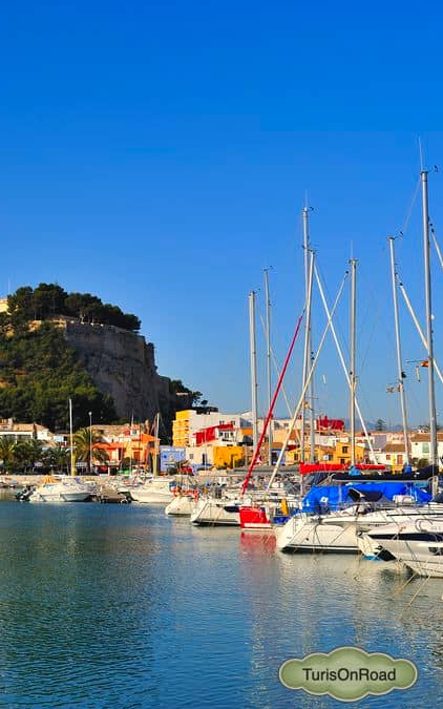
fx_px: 1313
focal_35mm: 68
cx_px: 8
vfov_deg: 30.2
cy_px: 354
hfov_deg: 18.7
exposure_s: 1/400
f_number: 11
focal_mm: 44
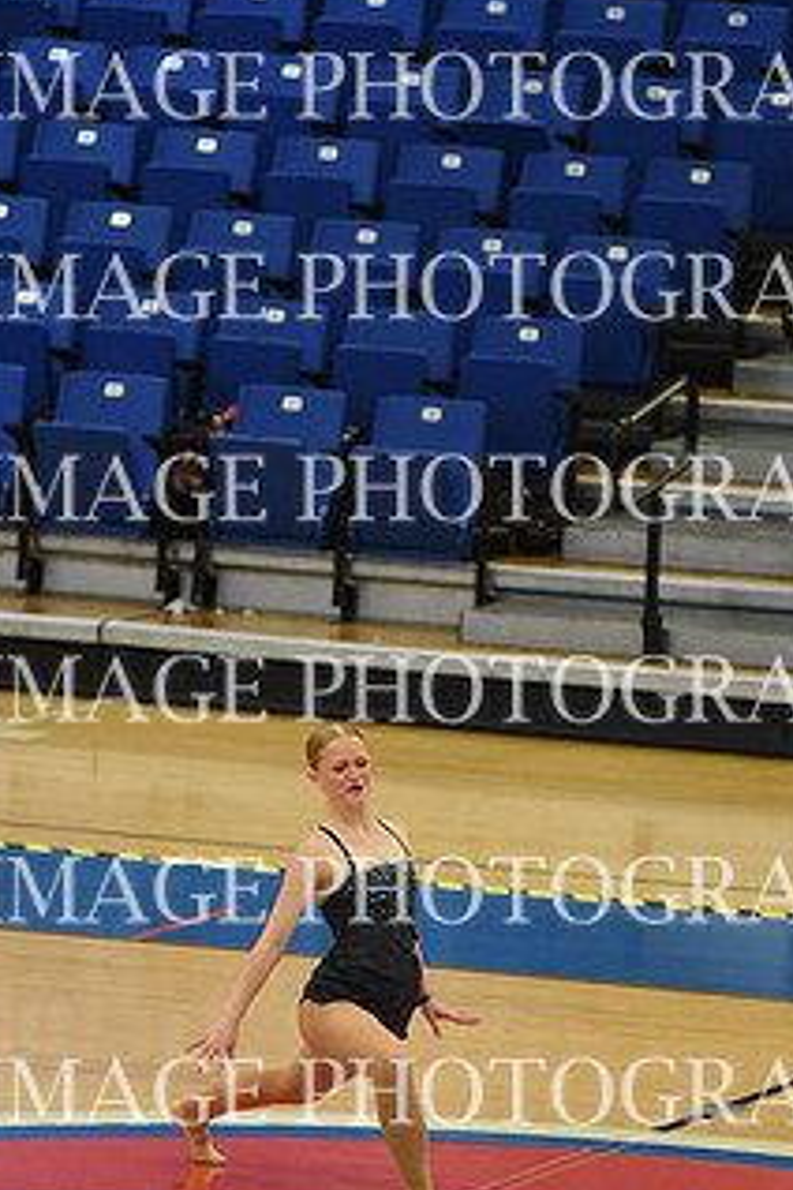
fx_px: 12059
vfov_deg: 5.6
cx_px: 271
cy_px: 790
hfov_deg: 3.8
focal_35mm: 365
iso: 8000
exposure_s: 1/1000
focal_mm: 200
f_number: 2.8
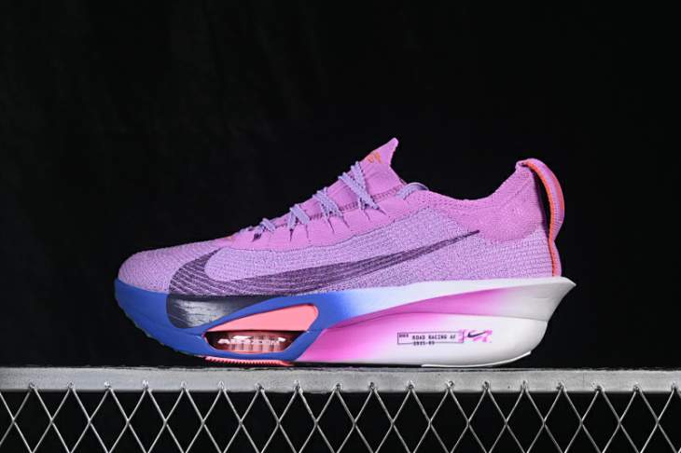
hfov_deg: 27.0
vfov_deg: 18.2
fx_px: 1418
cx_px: 340
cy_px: 226
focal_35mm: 75
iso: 160
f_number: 8
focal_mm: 50
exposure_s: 1/80
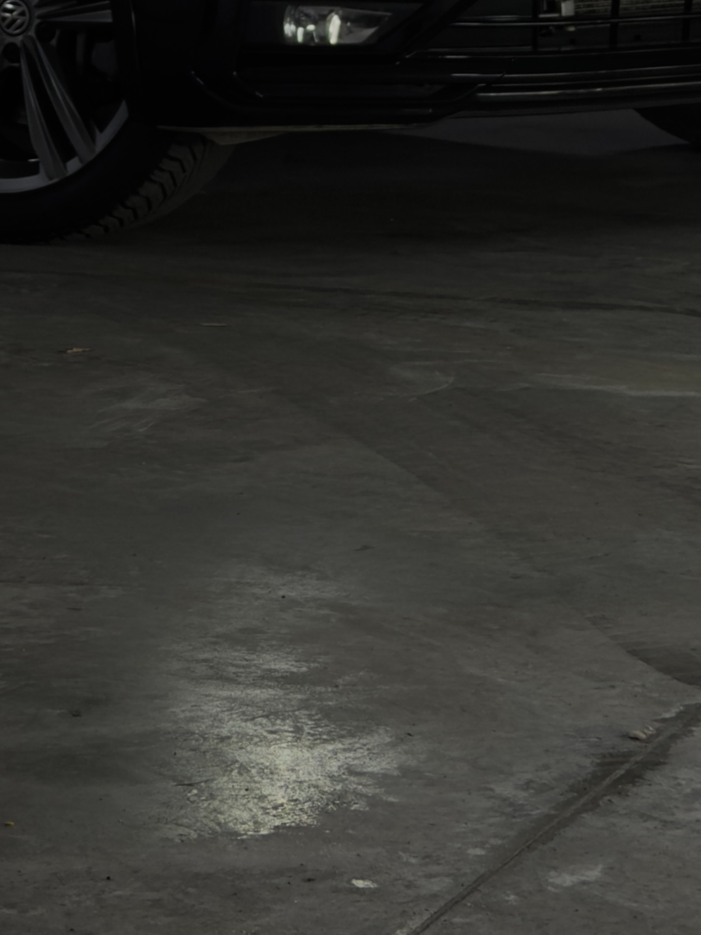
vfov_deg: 13.9
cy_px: -370
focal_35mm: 135
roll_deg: +0.3
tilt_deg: +1.8
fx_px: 3646
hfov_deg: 10.9
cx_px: 125
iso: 320
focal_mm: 6.76
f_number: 1.78
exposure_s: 1/38
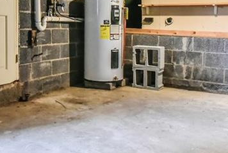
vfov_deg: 28.5
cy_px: 26
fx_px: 292
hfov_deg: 42.2
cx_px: 77
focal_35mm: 46
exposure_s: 1/50
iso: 4000
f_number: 7.1
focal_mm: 16
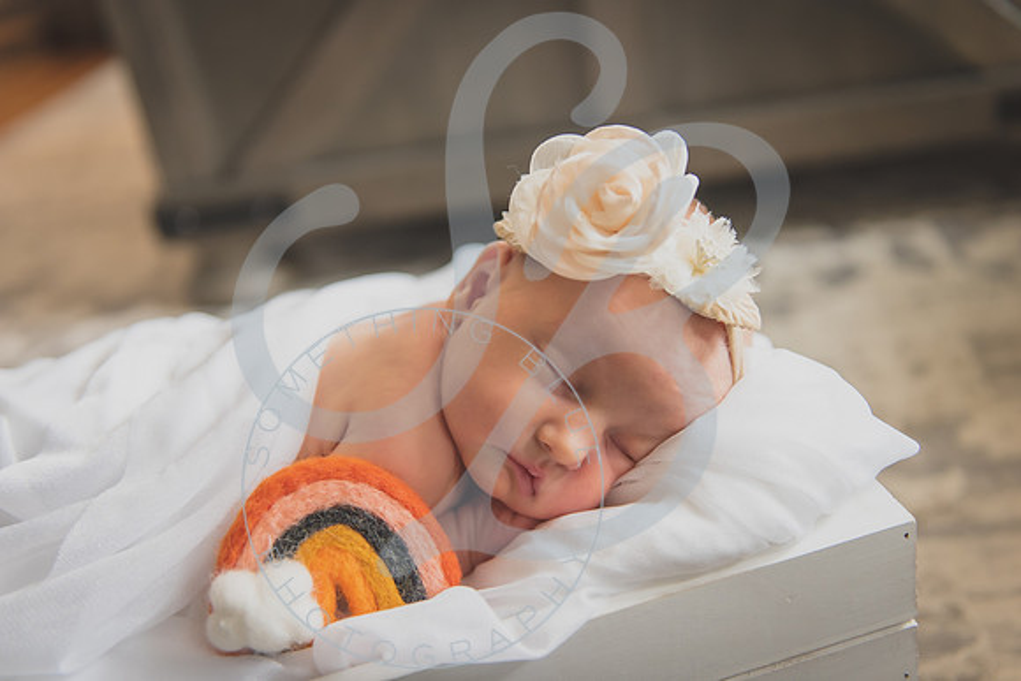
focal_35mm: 42
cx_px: 510
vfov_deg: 31.9
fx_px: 1191
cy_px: 340
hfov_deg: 46.4
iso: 1000
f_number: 2.8
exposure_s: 1/125
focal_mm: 42
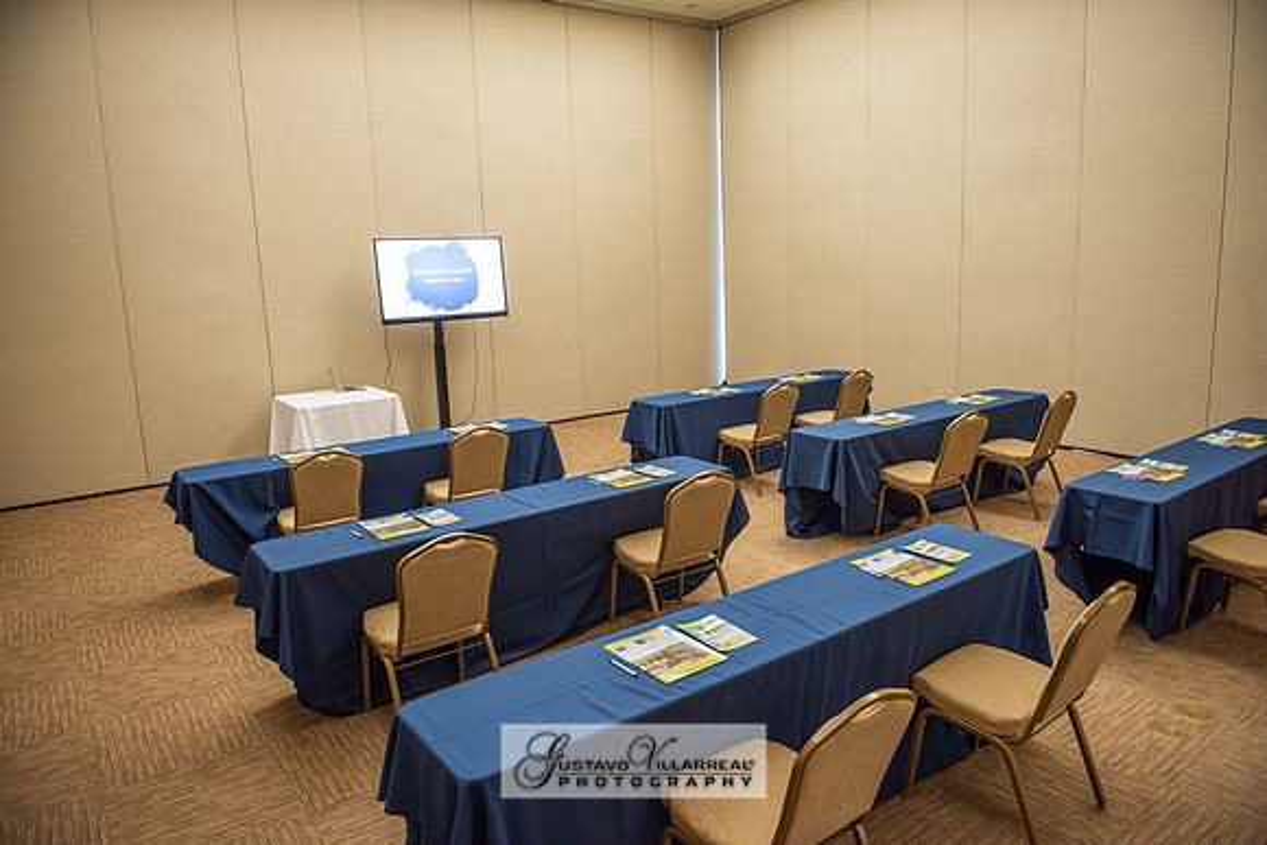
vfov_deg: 53.2
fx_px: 845
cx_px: 634
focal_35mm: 24
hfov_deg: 73.7
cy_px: 422
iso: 1250
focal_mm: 24
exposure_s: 1/80
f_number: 2.8
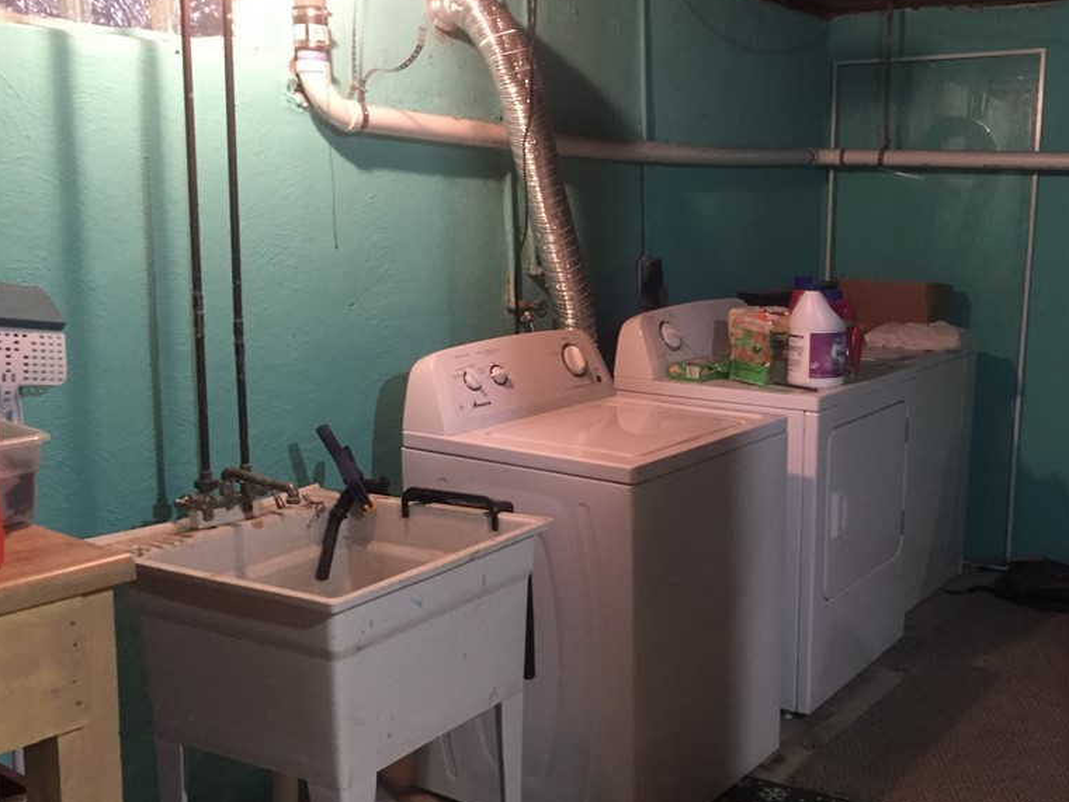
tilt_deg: -11.4
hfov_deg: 47.4
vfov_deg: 36.7
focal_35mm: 39
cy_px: 473
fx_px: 1205
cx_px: 669
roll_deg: -1.1
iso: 250
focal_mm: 4.15
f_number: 2.2
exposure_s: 1/15
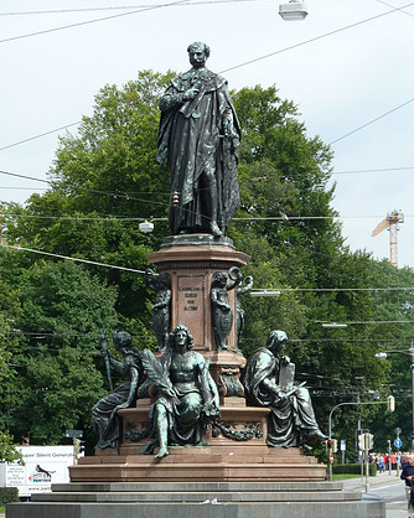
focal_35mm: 144
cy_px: 268
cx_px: 206
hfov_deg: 10.7
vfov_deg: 13.4
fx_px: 2207
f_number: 4.5
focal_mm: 22.5
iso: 80
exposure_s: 1/250
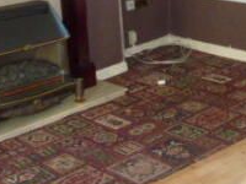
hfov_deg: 25.8
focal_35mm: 73
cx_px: 226
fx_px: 519
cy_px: 10
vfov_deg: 19.7
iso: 400
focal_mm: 4.1
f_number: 3.3
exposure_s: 1/30
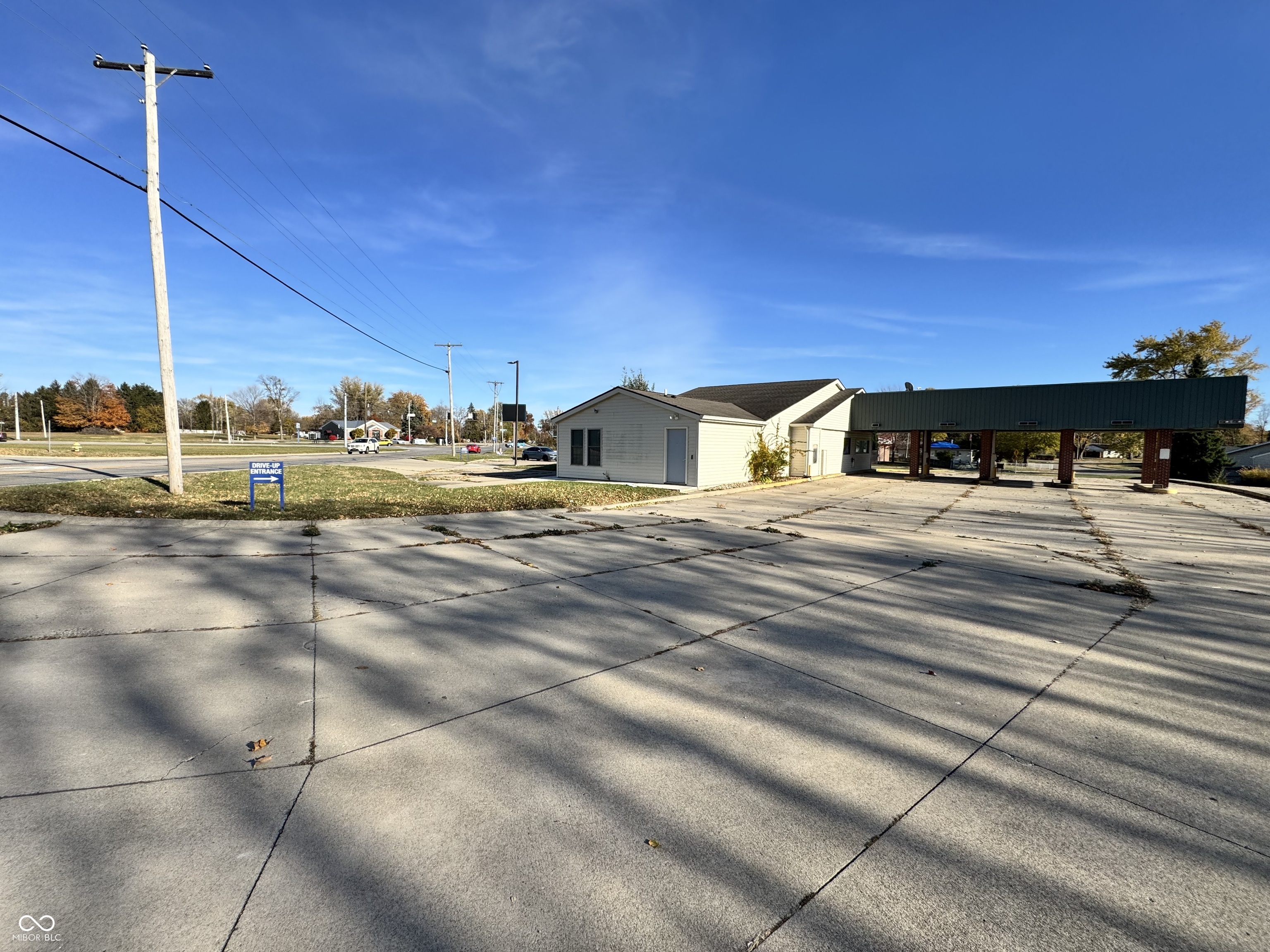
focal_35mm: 14
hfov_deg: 102.1
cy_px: 476
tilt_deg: -3.8
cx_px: 635
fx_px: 514
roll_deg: -0.7
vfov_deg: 85.7
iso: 50
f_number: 2.2
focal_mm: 2.22
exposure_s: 1/2208
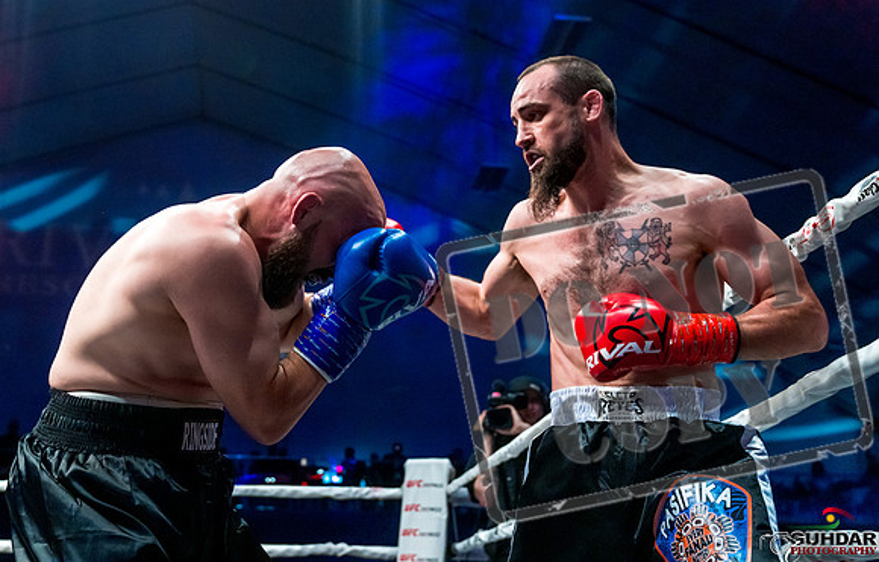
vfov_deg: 27.9
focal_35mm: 47
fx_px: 1130
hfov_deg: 42.4
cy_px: 223
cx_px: 392
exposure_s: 1/1000
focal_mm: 40
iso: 4000
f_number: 4
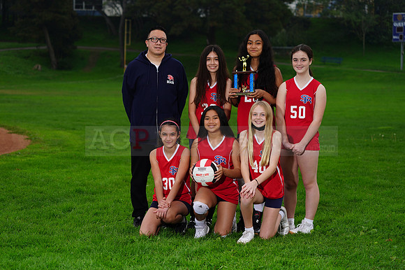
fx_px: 1124
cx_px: 202
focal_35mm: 100
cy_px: 135
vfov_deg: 13.7
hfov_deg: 20.4
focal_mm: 100
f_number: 5
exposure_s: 1/160
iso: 200
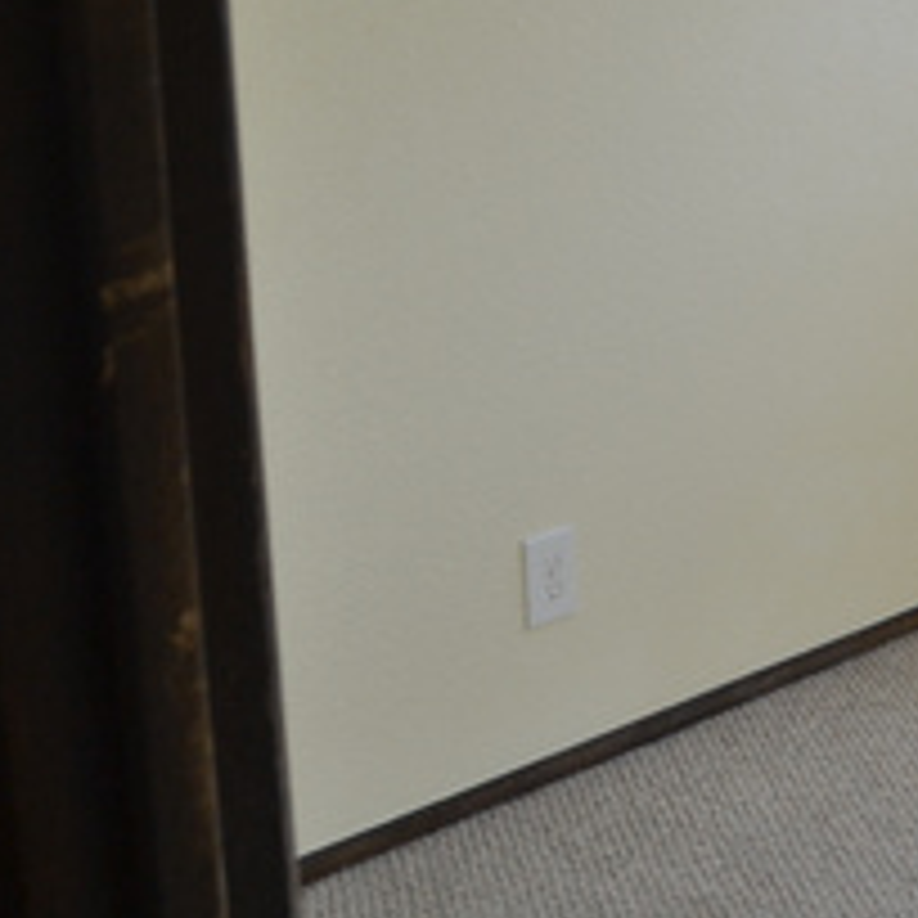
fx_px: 2400
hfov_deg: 19.7
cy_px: 295
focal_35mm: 80
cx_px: 1238
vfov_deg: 21.6
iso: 320
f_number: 5.6
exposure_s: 1/125
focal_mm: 20
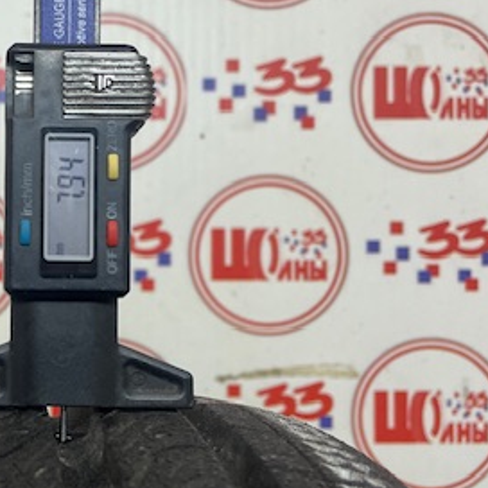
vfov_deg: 31.6
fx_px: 861
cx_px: 5
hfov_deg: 29.6
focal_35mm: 54
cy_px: 257
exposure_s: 1/100
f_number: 1.6
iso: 125
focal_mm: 4.2
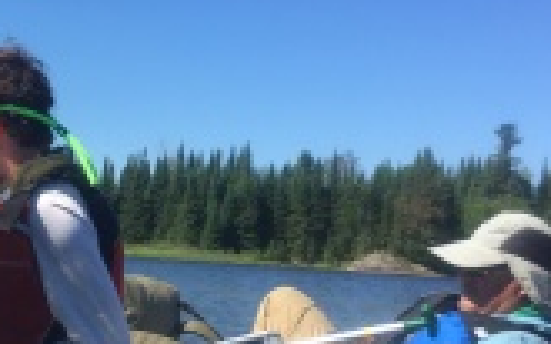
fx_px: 1021
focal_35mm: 68
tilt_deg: +1.6
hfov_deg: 29.6
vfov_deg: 18.9
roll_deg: -0.4
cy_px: 294
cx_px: 120
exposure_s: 1/1026
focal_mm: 4.15
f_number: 2.2
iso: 25
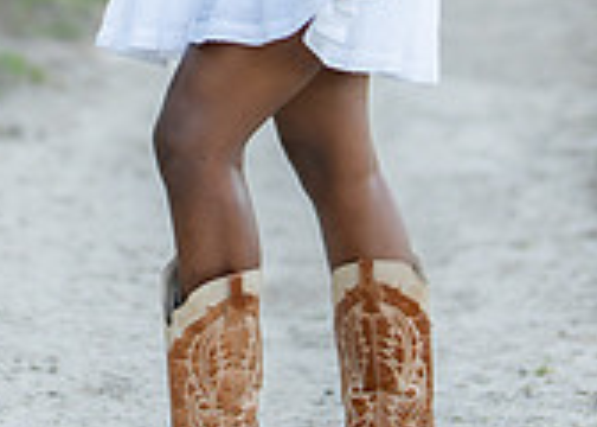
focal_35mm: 247
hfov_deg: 8.2
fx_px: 4188
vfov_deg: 5.8
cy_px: -205
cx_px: 280
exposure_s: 1/1000
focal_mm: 50
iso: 100
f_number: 1.2
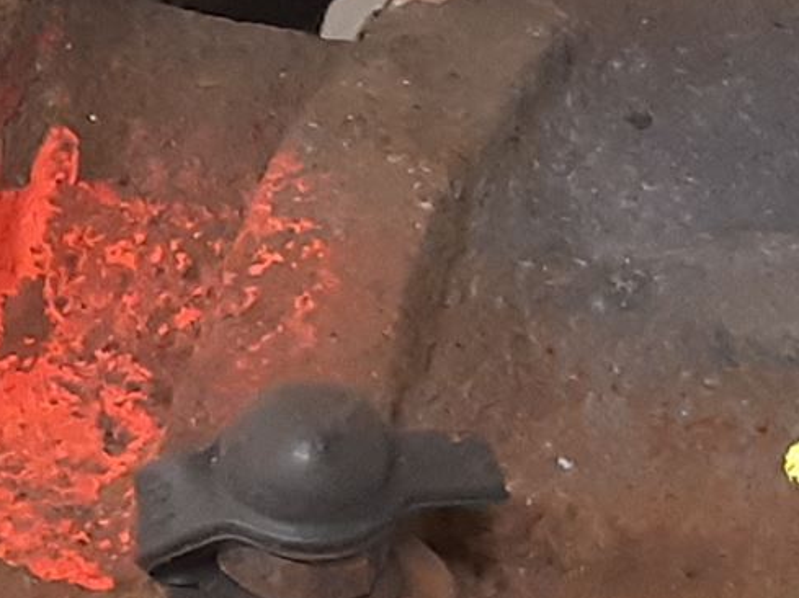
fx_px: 2514
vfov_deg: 13.5
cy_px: 505
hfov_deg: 17.9
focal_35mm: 109
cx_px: 147
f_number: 1.7
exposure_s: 1/50
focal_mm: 3.93
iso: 250
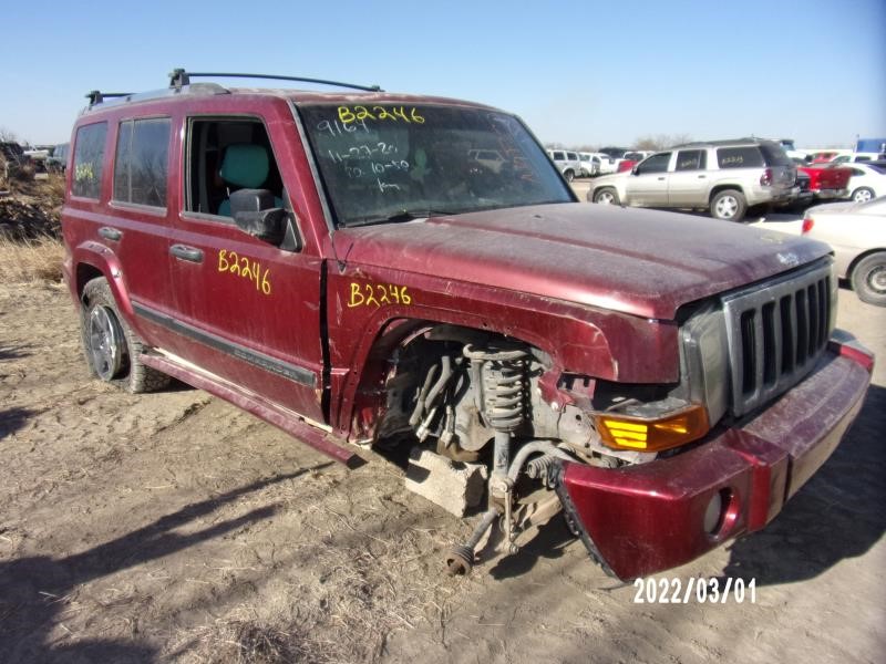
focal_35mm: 24
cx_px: 443
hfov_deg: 71.6
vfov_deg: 56.8
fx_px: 614
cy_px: 332
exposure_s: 1/900
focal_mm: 4.3
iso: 80
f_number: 3.3
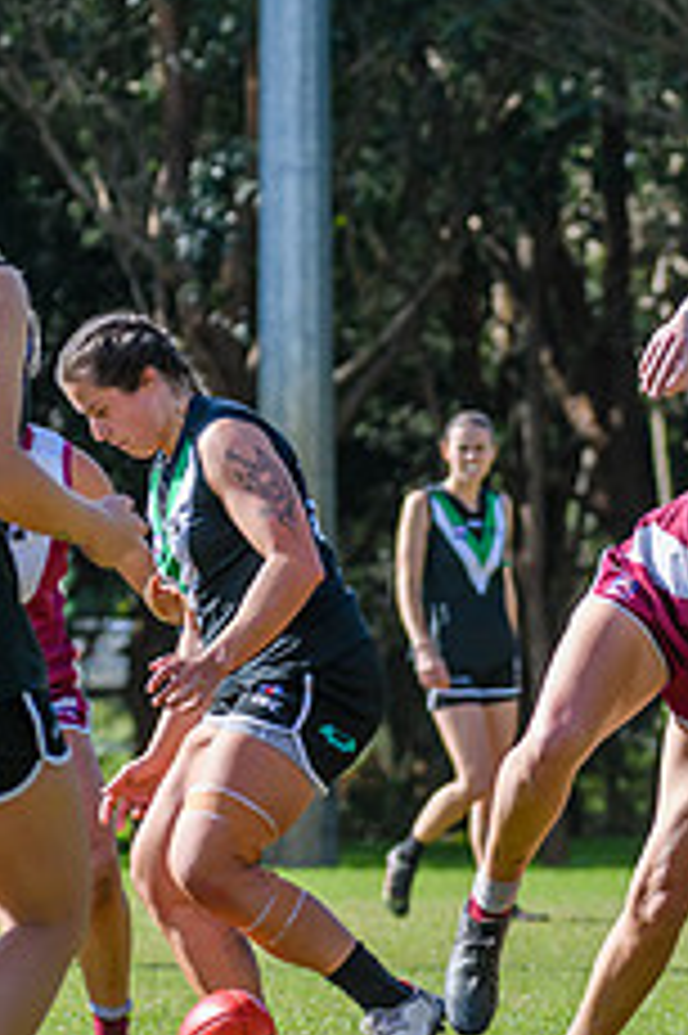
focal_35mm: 548
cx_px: 603
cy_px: 879
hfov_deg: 2.5
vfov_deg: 3.8
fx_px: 15732
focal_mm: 170
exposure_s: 1/1250
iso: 800
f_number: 7.1
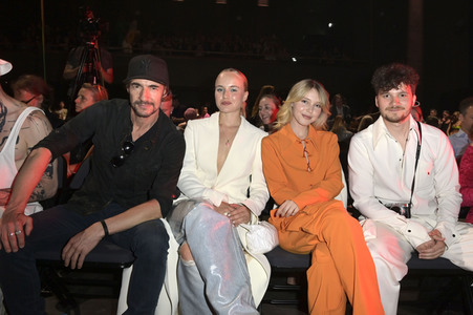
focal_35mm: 24
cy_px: 158
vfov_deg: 53.1
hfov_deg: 73.8
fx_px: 315
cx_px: 236
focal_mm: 24
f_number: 5.6
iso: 1000
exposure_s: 1/40
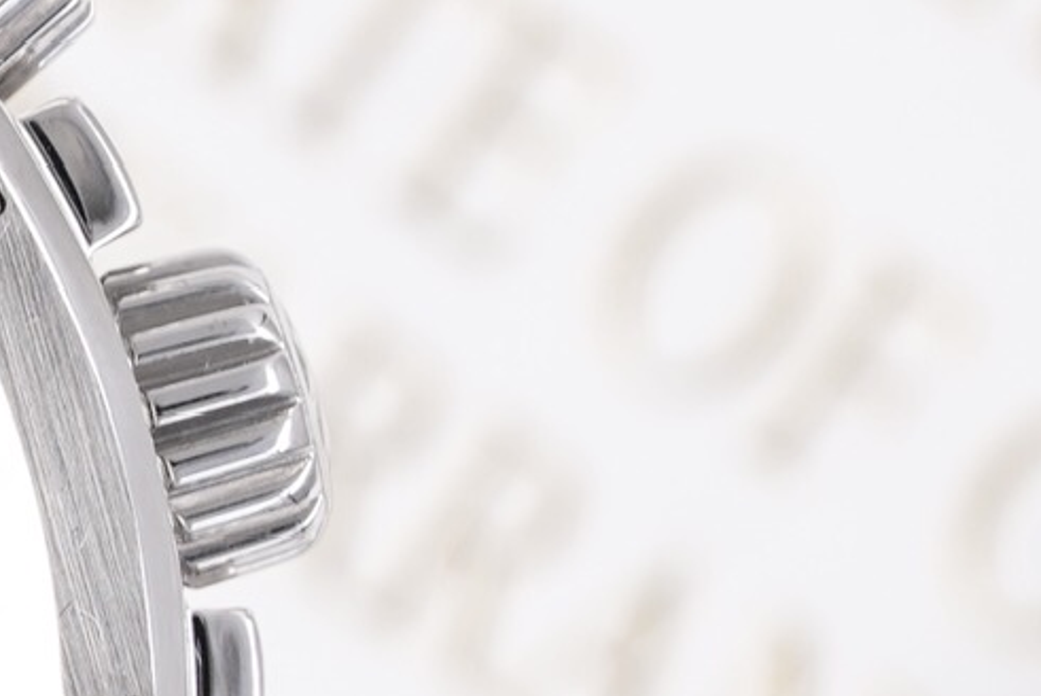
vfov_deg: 3.4
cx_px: -972
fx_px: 11804
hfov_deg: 5.0
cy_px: 759
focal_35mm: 408
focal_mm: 90
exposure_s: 1/30
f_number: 10
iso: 160
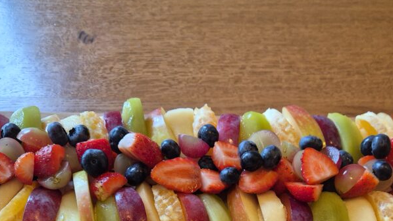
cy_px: 248
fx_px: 448
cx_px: 214
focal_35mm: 43
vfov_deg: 25.5
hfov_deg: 47.3
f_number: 1.8
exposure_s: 1/100
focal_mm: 5.4
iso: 400
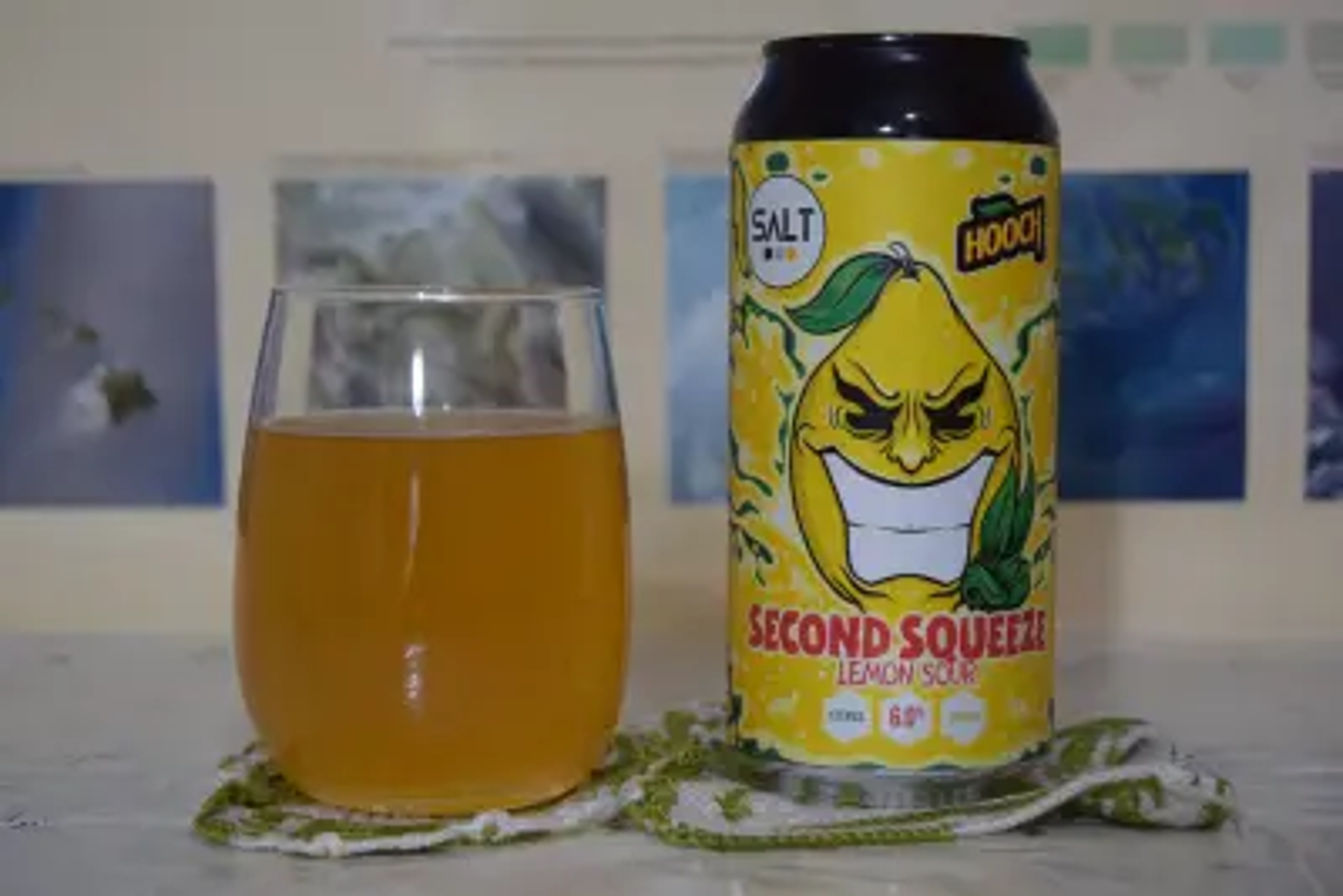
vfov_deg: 18.2
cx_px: 672
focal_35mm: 75
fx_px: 2799
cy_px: 448
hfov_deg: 27.0
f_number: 5.6
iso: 1000
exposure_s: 1/60
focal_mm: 50
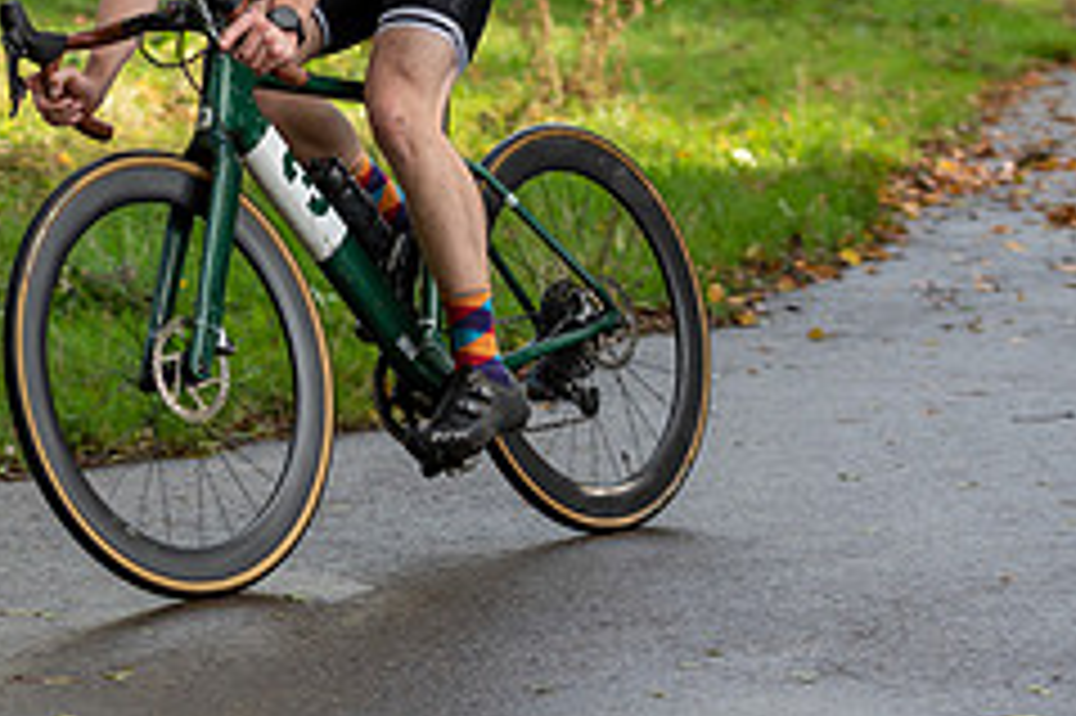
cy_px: -124
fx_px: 5077
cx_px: 198
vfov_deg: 8.0
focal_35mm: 170
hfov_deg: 12.0
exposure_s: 1/640
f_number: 3.2
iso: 200
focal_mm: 70
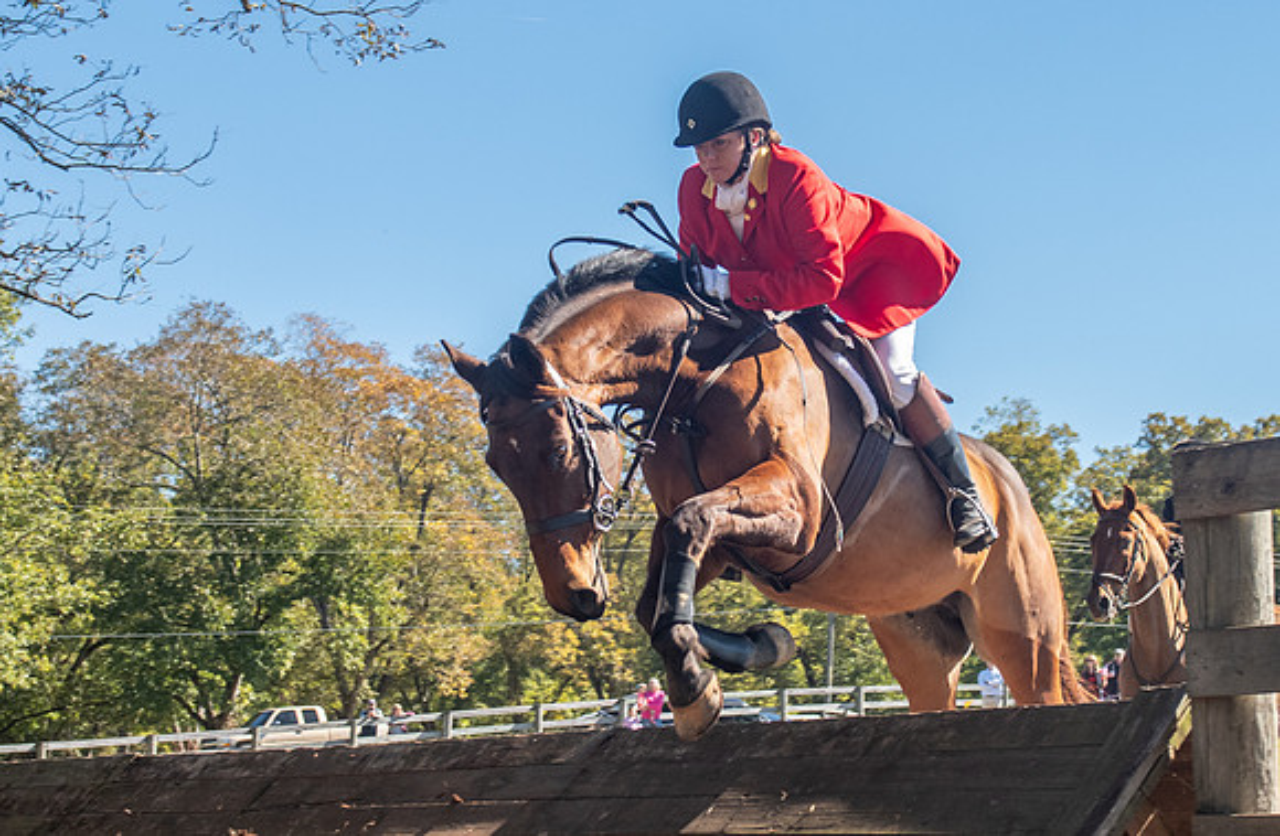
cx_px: 666
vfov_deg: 19.1
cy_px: 420
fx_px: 2484
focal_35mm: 70
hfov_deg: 28.9
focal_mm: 32
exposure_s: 1/320
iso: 400
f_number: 4
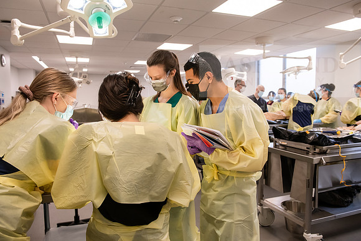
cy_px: 120
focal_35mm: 27
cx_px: 180
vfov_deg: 48.0
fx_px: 271
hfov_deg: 67.4
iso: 1250
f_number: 5
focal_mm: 27
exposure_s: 1/250
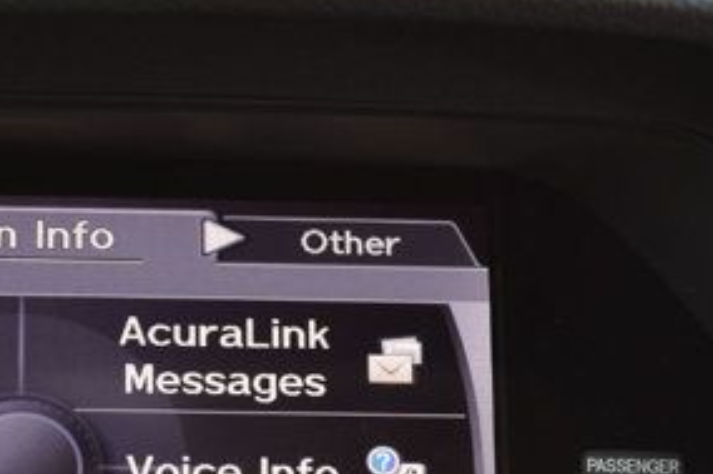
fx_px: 2355
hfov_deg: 16.9
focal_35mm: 119
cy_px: 509
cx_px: 33
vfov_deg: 11.4
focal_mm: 22
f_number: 7.1
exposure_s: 1/30
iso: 400
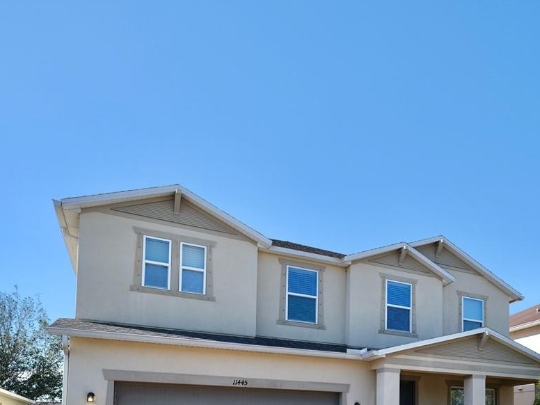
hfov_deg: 51.9
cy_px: 411
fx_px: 515
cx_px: 431
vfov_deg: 38.0
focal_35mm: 33
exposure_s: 1/1600
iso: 320
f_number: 4
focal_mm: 20
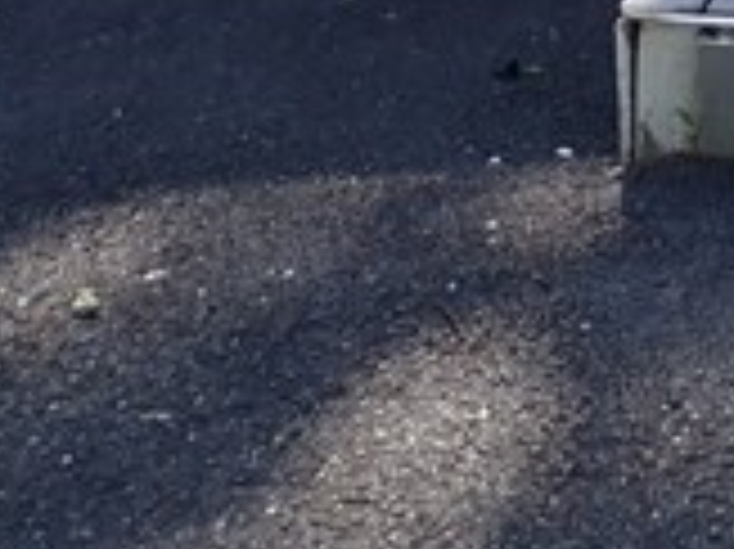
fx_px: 2500
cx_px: 734
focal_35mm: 118
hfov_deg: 16.4
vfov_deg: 10.2
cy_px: -918
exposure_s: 1/200
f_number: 2.8
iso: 100
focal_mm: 4.5
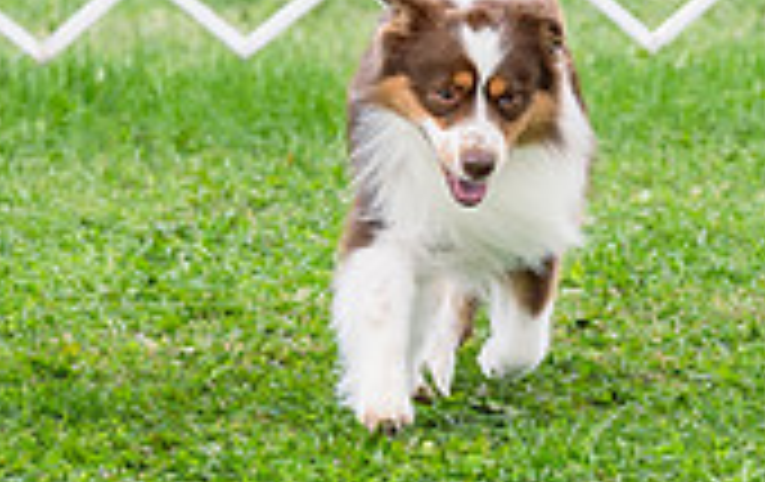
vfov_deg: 2.5
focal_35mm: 533
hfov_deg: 3.9
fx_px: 11134
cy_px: -180
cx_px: 295
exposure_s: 1/640
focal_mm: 132
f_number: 4.5
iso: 400
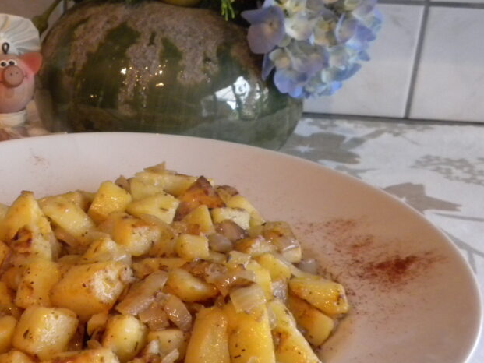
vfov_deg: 24.0
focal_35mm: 61
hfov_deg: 31.1
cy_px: 202
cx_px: 124
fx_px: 853
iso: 400
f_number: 3.5
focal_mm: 6.6
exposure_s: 1/13.6
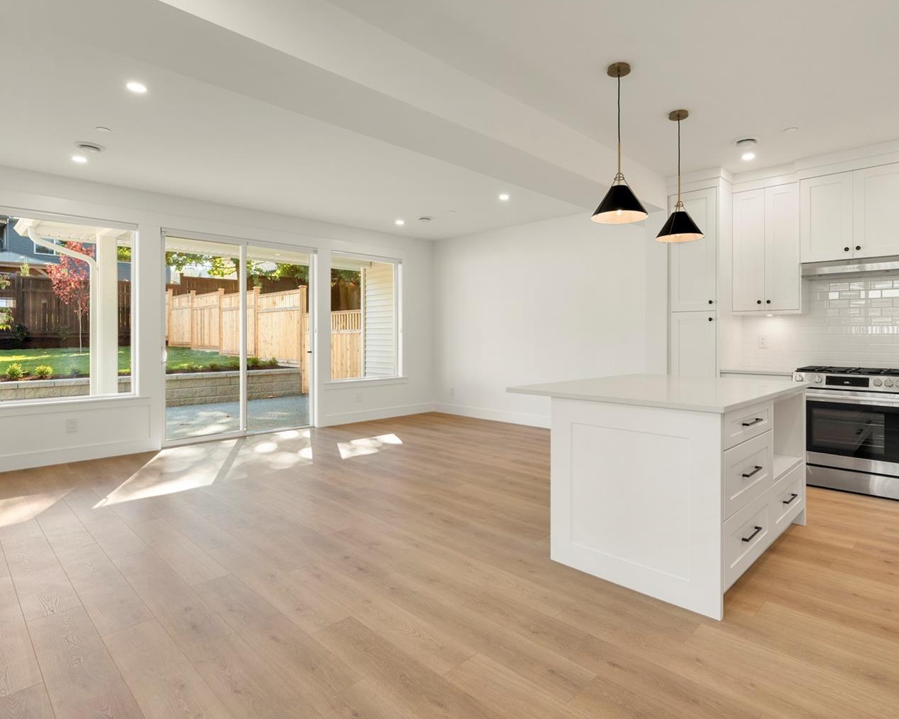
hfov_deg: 83.0
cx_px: 500
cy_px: 348
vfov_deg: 70.8
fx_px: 505
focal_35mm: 19
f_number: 8
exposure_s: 1/50
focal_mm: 16
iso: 400
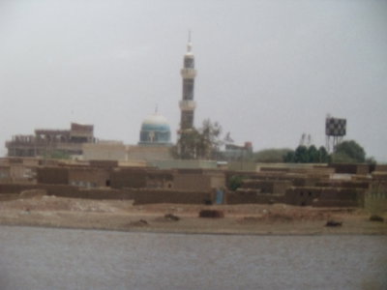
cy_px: 145
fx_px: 380
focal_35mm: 34
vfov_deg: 41.8
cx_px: 194
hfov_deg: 54.0
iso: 200
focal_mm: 6.3
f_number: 2.8
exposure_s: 1/20
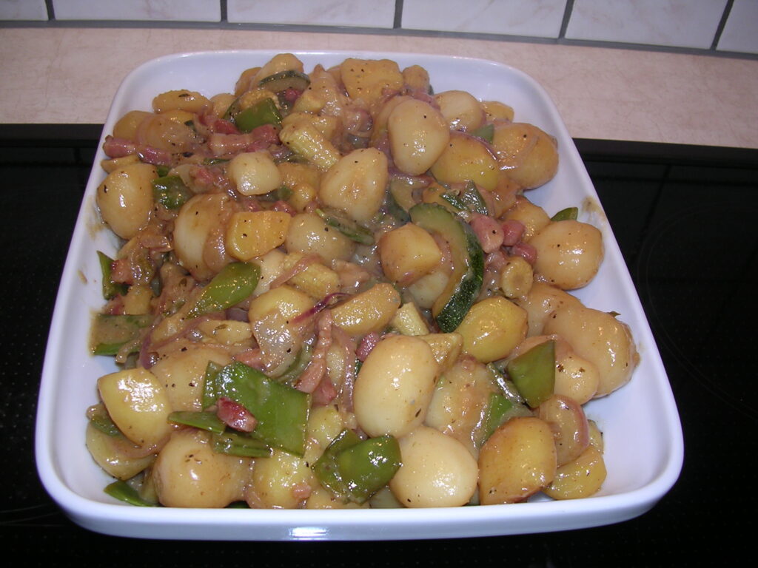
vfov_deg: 37.7
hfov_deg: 49.0
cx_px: 379
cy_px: 284
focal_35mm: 38
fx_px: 832
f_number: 2.8
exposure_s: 1/60.1
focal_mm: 5.8
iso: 100
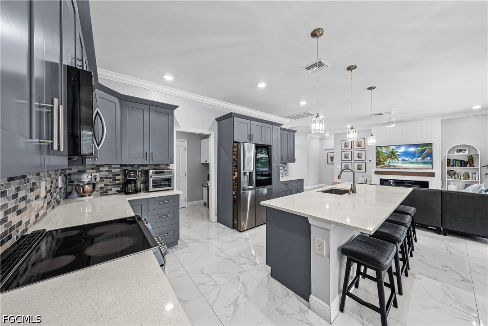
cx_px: 244
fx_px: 163
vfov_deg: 90.0
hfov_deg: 112.6
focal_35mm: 12
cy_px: 163
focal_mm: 12
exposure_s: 1
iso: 200
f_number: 9
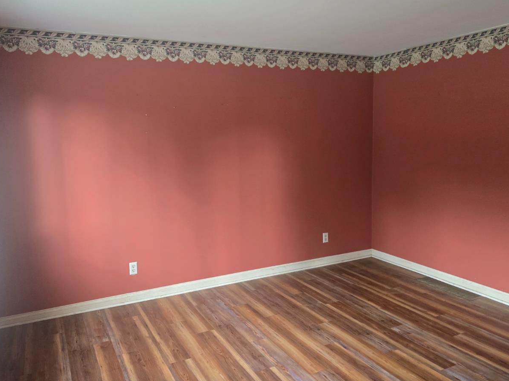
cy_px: 186
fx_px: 426
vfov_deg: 48.2
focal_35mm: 29
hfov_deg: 61.7
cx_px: 262
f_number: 1.7
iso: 640
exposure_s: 1/120
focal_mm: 6.3
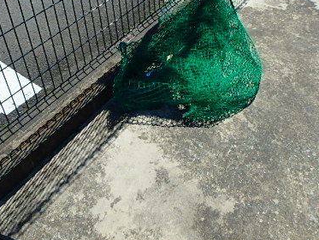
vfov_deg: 38.0
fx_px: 332
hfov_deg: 51.2
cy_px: 42
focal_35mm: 36
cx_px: 142
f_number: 6
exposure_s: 1/500
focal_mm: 3.7
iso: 125
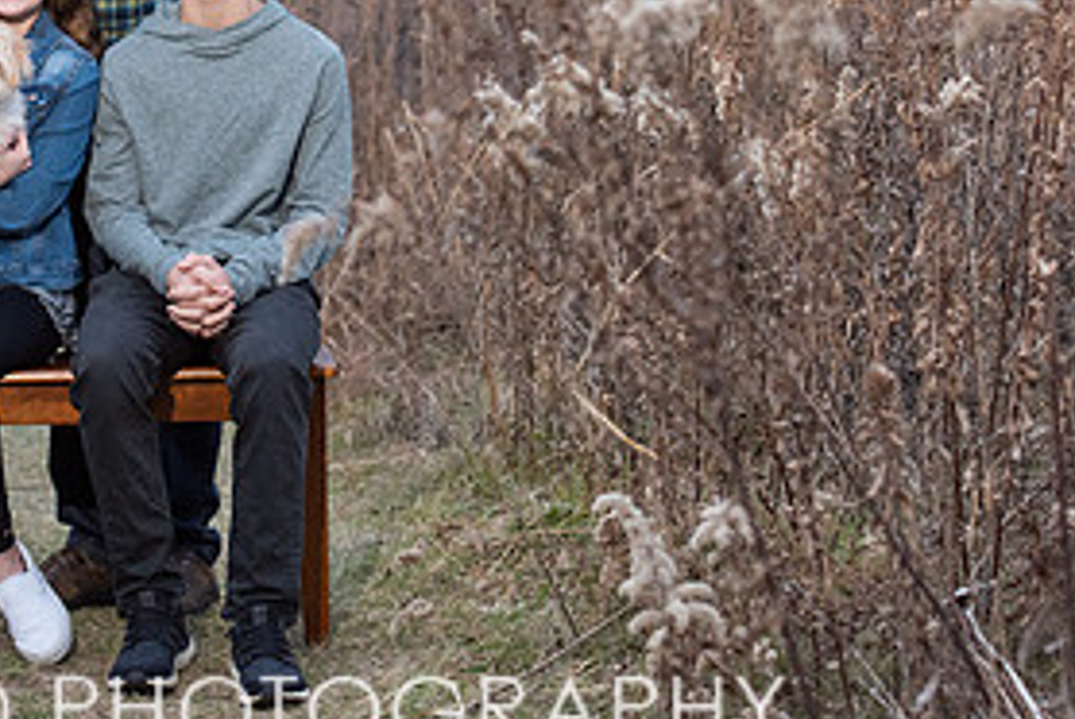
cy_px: 20
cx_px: 205
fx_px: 4603
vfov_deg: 8.9
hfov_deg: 13.3
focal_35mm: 154
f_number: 5
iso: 1000
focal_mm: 70
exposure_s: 1/250
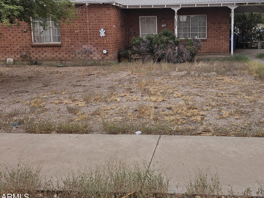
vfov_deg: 41.2
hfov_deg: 53.0
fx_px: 259
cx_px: 175
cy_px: 64
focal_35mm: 34
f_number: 1.7
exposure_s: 1/180
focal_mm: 6.3
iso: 40
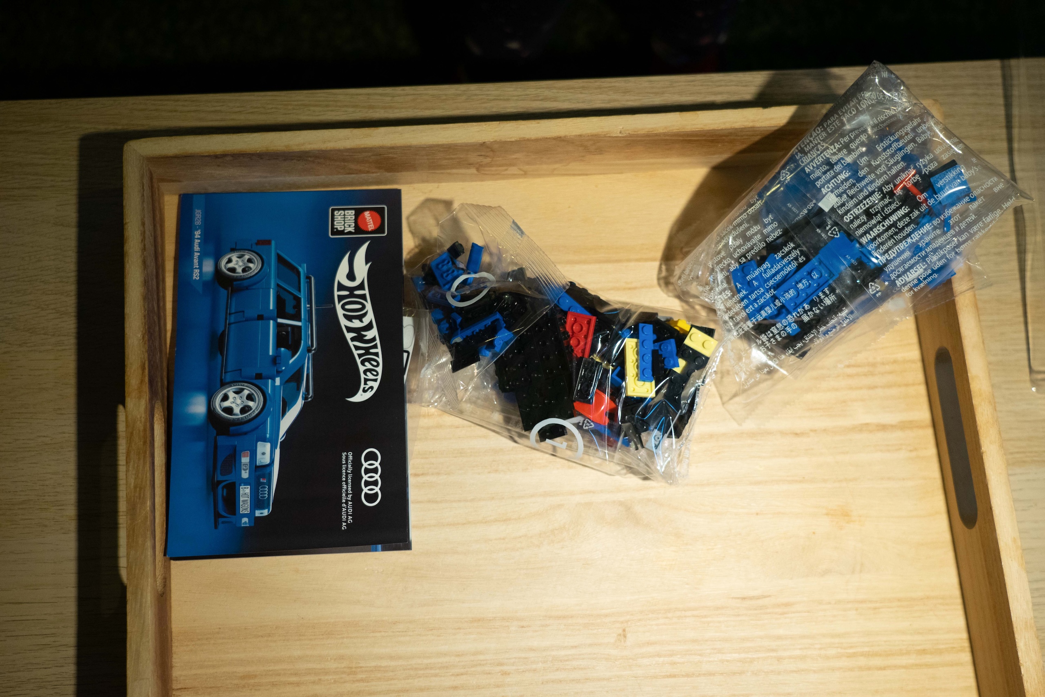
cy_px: 348
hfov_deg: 45.4
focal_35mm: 43
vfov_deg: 31.2
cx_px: 522
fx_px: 1248
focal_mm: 43
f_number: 4
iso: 1600
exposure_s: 1/100
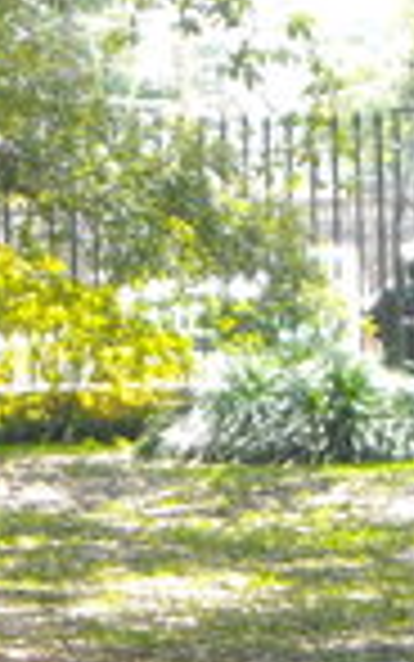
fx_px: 5447
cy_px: 369
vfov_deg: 6.9
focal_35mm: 302
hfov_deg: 4.3
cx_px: -392
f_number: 4.7
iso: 400
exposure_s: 1/192
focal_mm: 17.1
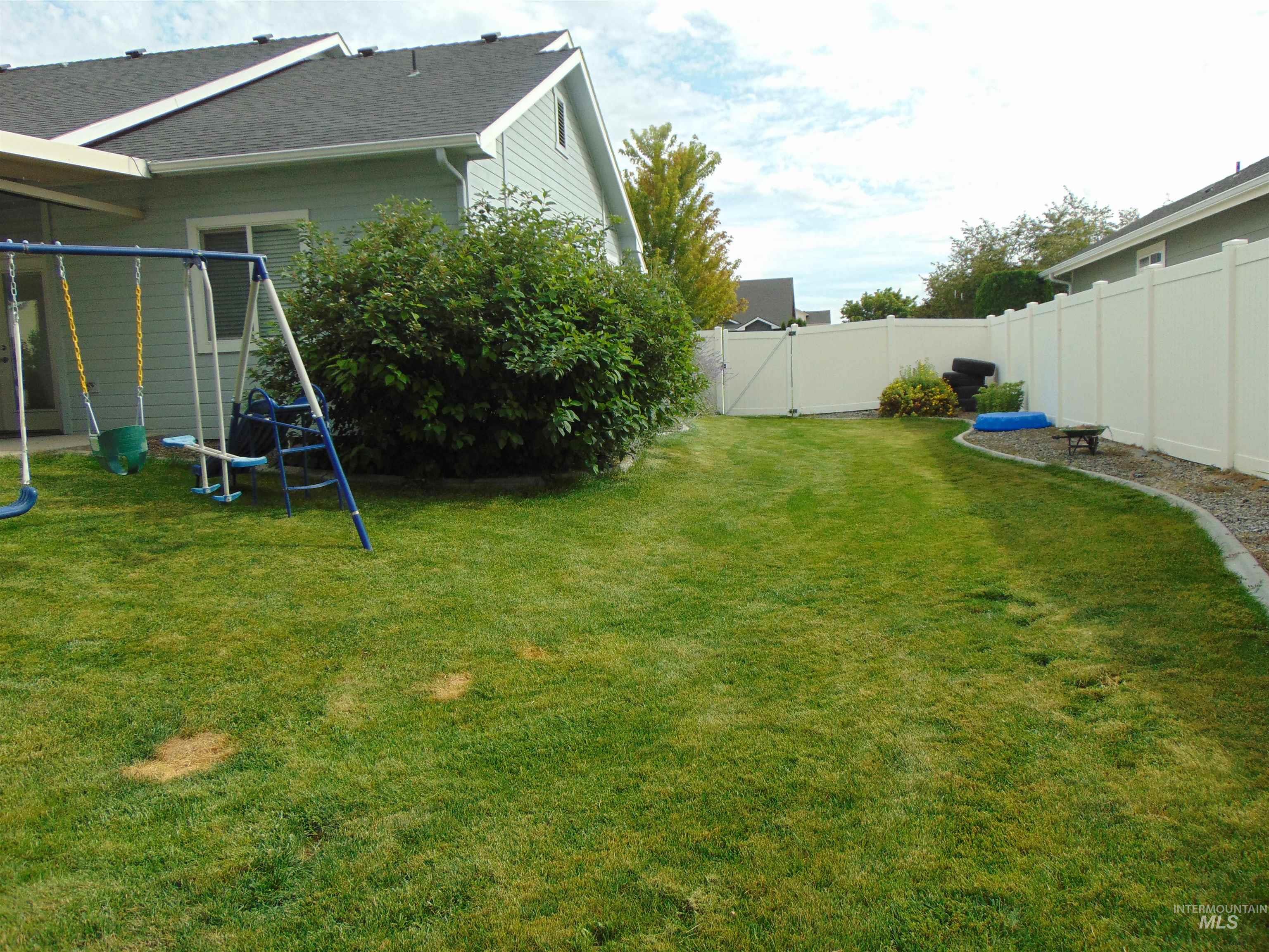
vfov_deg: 54.9
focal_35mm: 25
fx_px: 916
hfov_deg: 69.4
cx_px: 634
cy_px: 476
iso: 80
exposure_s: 1/800
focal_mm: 4.5
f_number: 3
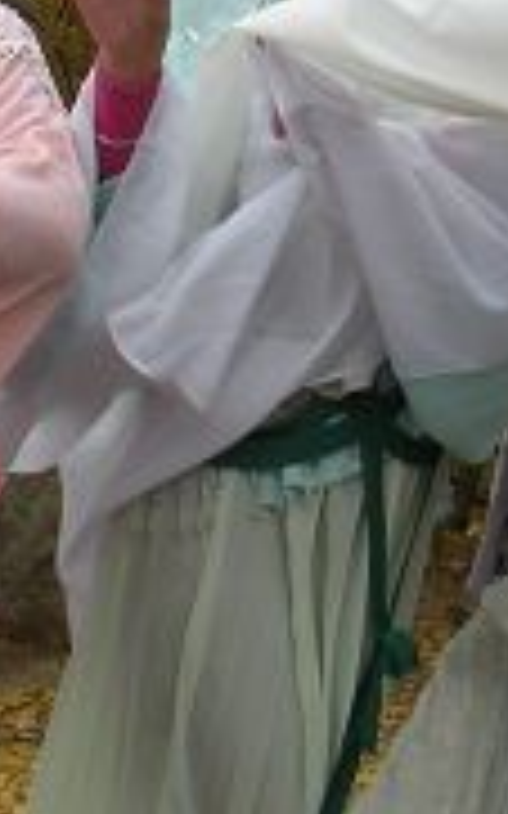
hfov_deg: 8.0
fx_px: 3636
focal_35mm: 164
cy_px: 9
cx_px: 54
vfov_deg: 12.6
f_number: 3.5
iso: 64
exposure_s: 1/108
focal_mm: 6.3
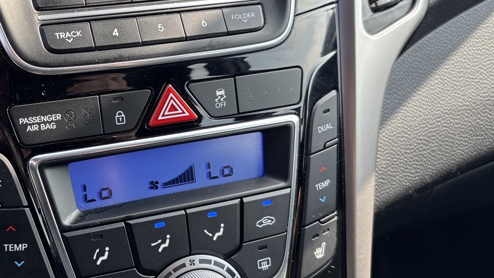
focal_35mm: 45
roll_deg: -2.6
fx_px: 589
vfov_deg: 26.5
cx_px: 133
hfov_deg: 44.2
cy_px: 117
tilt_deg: -28.9
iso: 50
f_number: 1.6
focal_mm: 5.96
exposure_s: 1/289
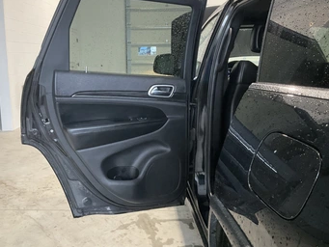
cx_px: 147
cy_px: 103
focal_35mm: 34
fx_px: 323
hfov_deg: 53.8
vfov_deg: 41.7
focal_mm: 3
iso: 125
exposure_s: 1/60
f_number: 1.8
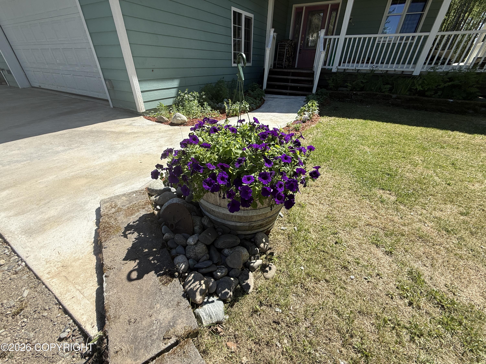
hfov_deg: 102.1
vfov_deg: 85.7
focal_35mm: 14
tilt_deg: -32.8
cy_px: 182
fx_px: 197
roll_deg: -0.5
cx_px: 243
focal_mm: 2.22
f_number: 2.2
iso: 50
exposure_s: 1/1001
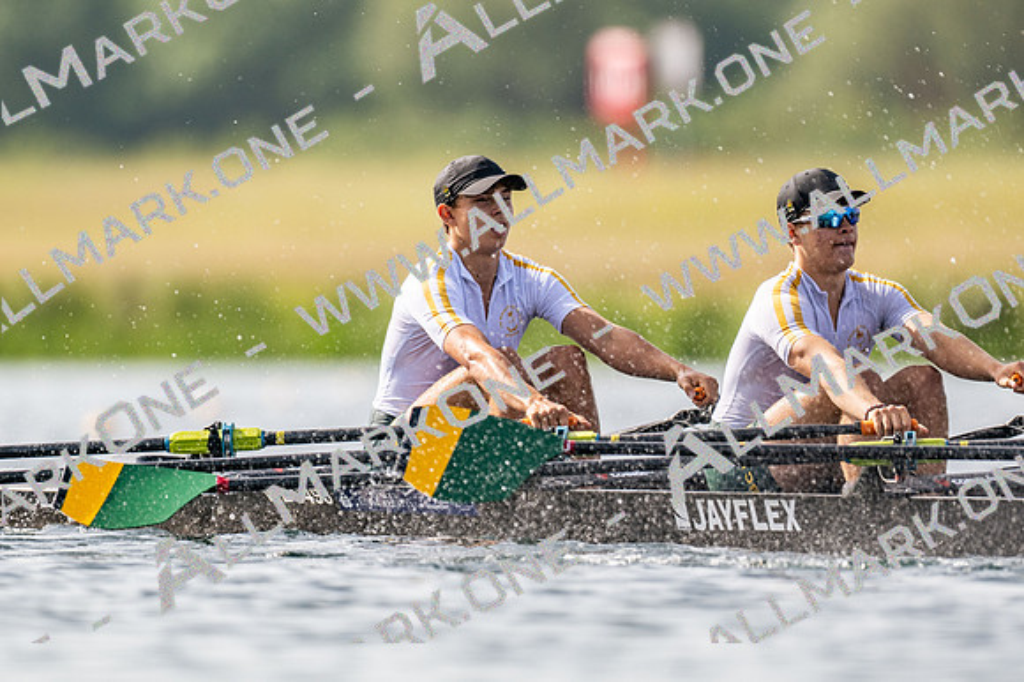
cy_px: 341
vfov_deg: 1.5
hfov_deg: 2.3
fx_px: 25584
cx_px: 512
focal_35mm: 900
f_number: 4
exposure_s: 1/2500
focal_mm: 600
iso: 180
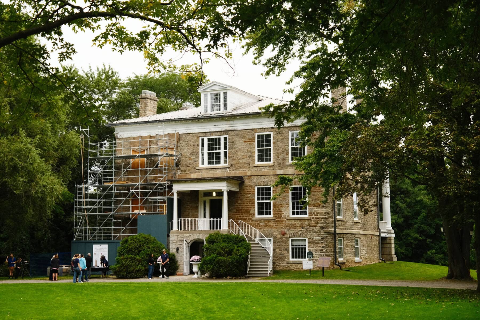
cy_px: 160
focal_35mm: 53
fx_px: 707
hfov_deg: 37.5
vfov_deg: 25.5
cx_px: 240
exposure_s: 1/2500
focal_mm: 35.1
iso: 640
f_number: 2.8
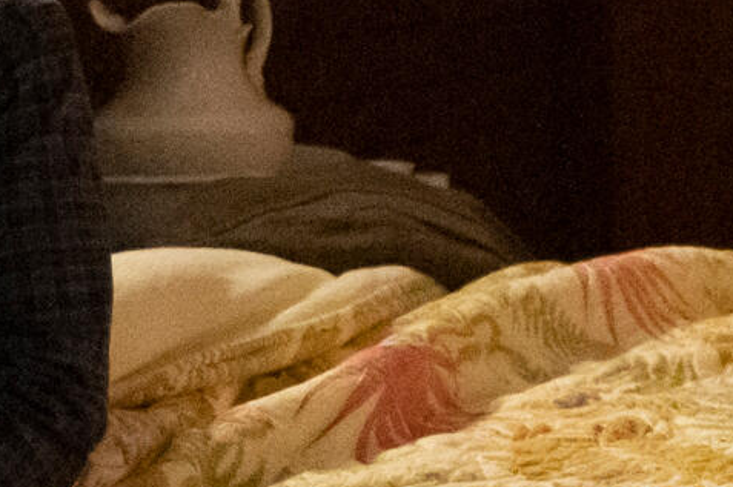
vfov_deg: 5.7
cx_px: 1142
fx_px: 4861
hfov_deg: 8.4
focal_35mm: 239
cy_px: 359
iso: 6400
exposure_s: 1/80
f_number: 4
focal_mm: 38
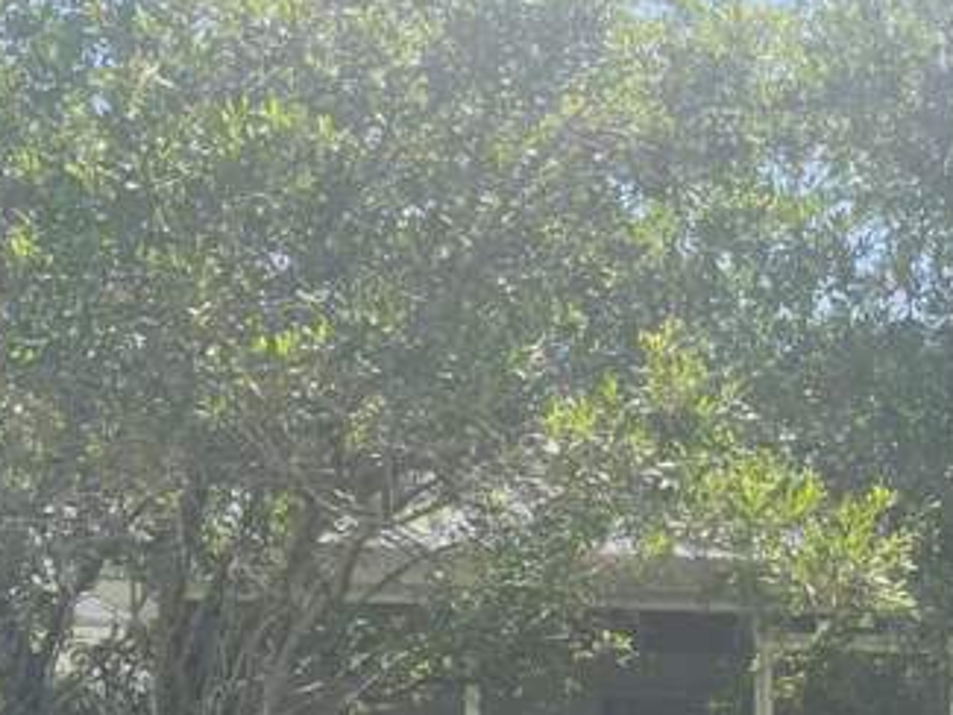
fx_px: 1763
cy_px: 853
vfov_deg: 21.4
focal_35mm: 64
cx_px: 803
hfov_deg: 29.4
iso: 32
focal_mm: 4.2
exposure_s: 1/779
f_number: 1.6
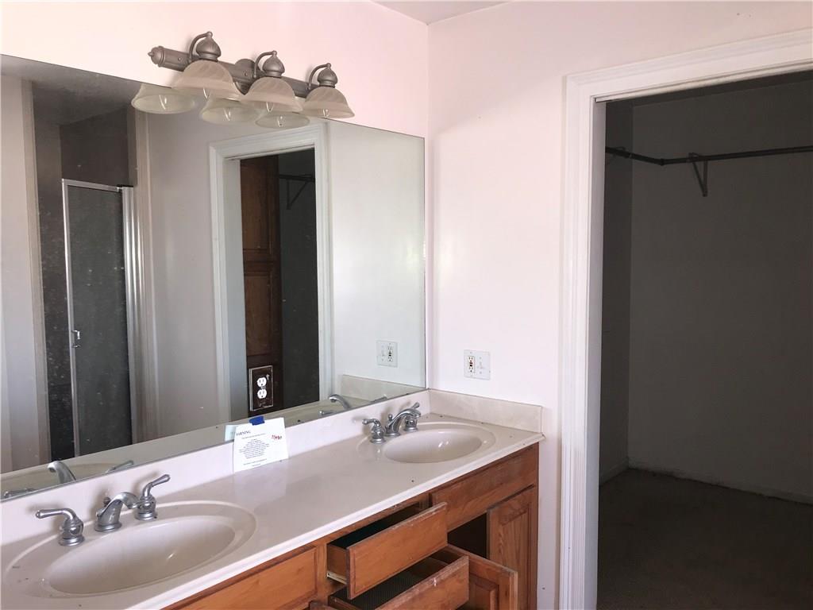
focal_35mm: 28
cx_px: 406
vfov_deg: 49.7
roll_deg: +0.7
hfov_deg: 63.4
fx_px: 658
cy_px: 305
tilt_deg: -3.2
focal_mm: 3.99
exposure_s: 1/30
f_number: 1.8
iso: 25
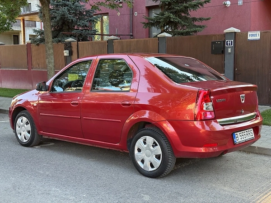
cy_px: 102
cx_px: 136
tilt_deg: -7.4
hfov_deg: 39.7
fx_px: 376
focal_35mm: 48
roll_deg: +0.6
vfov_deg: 30.3
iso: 80
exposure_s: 1/135
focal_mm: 6.76
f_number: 1.78
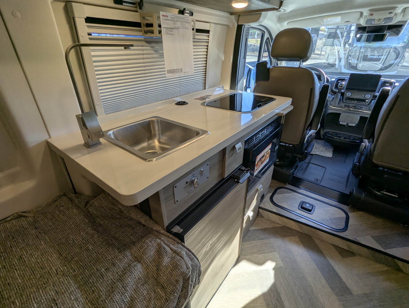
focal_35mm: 16
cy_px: 154
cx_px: 204
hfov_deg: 94.4
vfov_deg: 78.2
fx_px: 189
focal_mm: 2.35
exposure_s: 1/187
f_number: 2.2
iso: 40
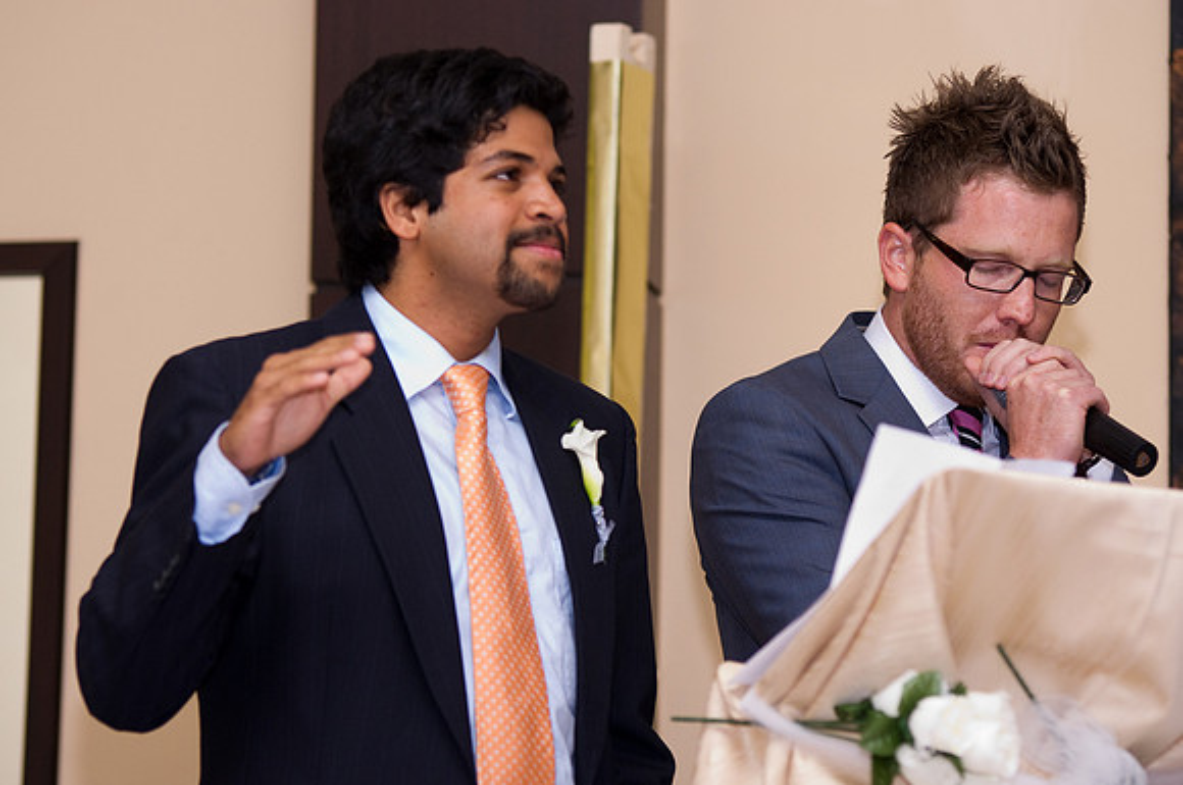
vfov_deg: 8.0
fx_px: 5644
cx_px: 592
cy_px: 392
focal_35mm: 172
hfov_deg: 12.0
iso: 800
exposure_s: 1/160
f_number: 3.5
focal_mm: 115
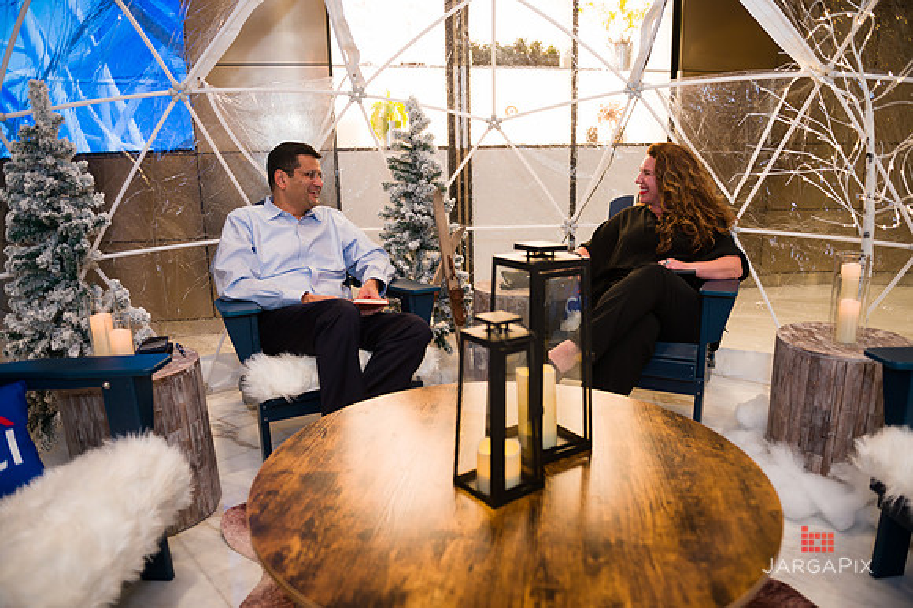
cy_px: 304
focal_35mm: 24
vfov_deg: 53.1
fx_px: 608
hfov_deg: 73.8
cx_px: 456
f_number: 3.2
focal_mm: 24
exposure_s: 1/200
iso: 400
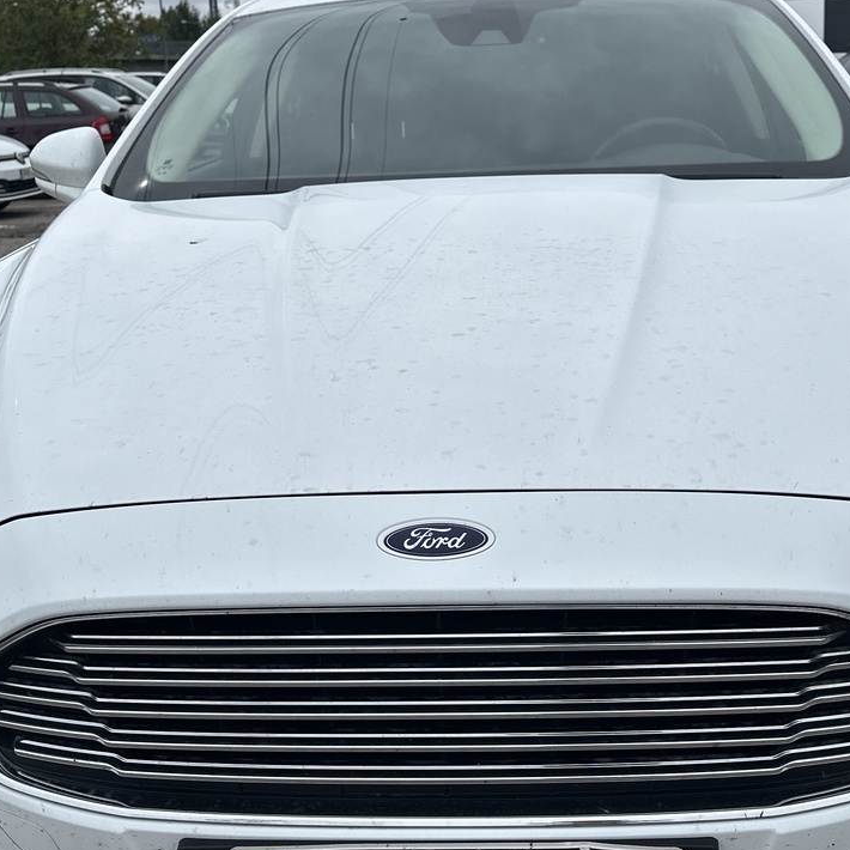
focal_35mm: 43
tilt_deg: -17.9
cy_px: 488
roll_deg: +3.3
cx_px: 463
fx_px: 1195
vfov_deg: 39.1
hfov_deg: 39.1
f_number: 1.78
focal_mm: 6.86
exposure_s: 1/4762
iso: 80
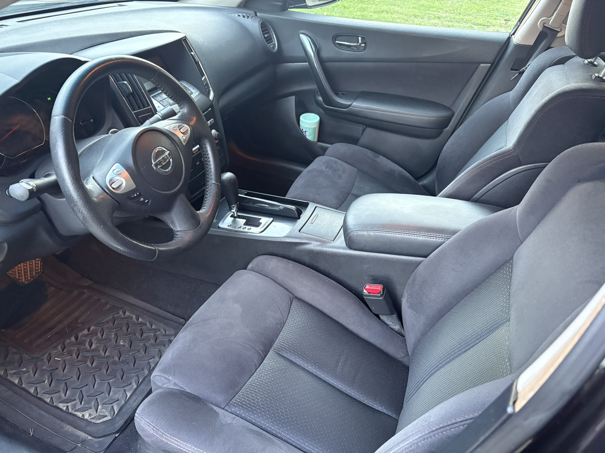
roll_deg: +0.0
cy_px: 226
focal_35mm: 26
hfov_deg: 67.3
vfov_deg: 53.1
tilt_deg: -33.1
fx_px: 454
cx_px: 302
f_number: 1.6
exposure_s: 1/55
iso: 500
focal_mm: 5.96
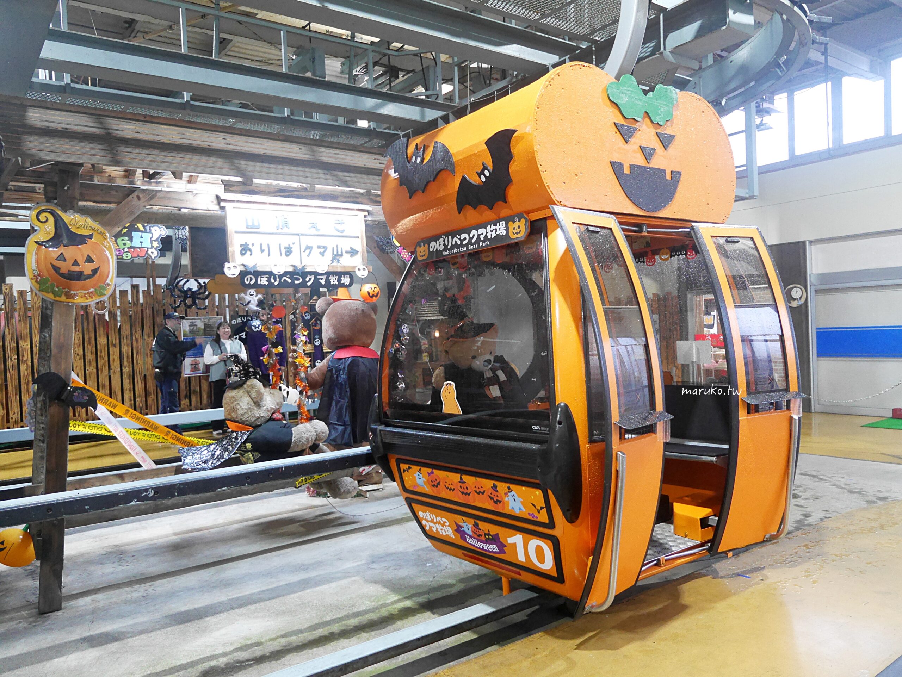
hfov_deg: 67.3
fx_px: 678
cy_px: 338
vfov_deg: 53.1
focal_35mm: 26
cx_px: 451
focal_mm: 13
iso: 1600
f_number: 2.8
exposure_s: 1/60
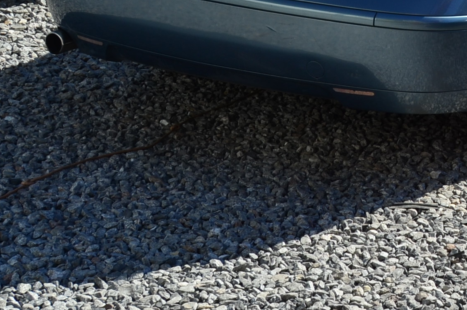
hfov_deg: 16.9
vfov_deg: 12.3
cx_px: 735
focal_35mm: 108
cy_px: -69
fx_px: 1398
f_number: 9
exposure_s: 1/250
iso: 125
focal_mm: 22
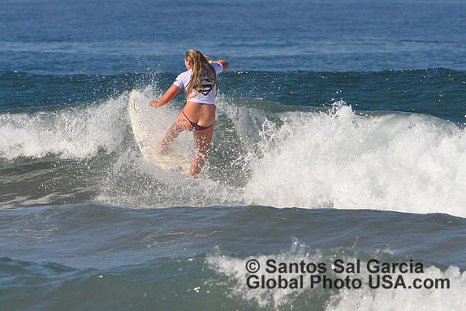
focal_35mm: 832
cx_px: 233
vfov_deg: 1.7
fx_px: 10772
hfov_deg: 2.5
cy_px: 156
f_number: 14
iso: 1250
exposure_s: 1/1250
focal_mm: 550
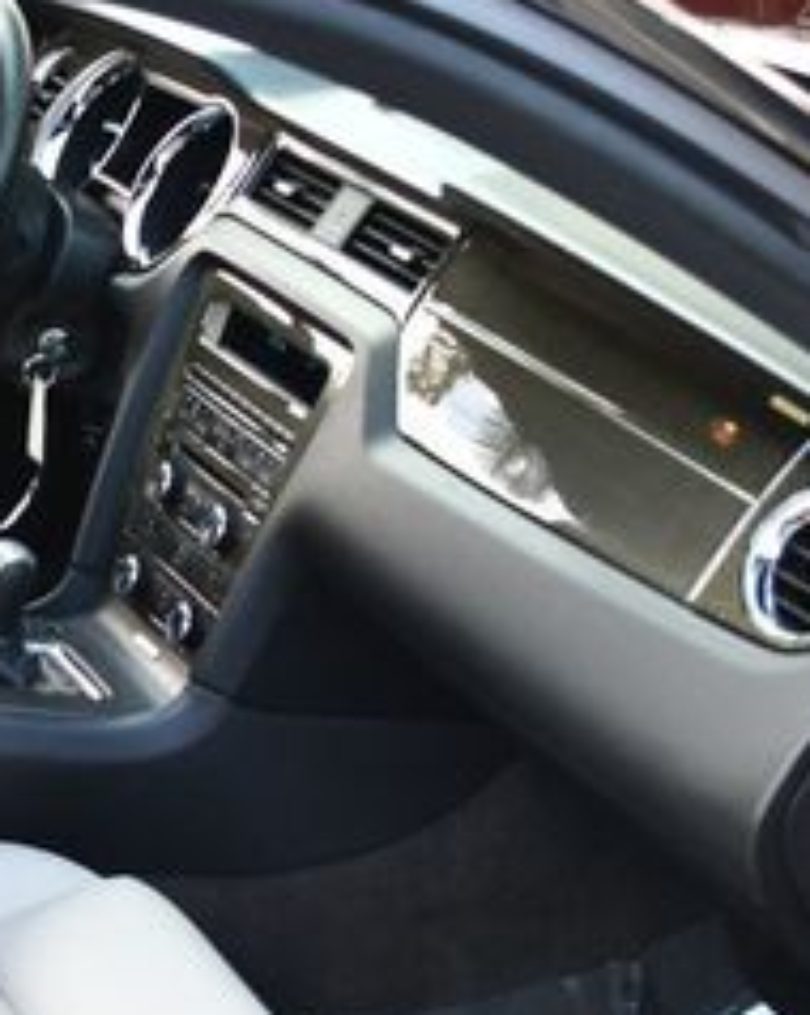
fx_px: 2730
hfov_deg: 16.2
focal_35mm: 91
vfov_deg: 20.9
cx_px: -158
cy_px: 755
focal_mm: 18
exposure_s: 1/250
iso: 720
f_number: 3.5
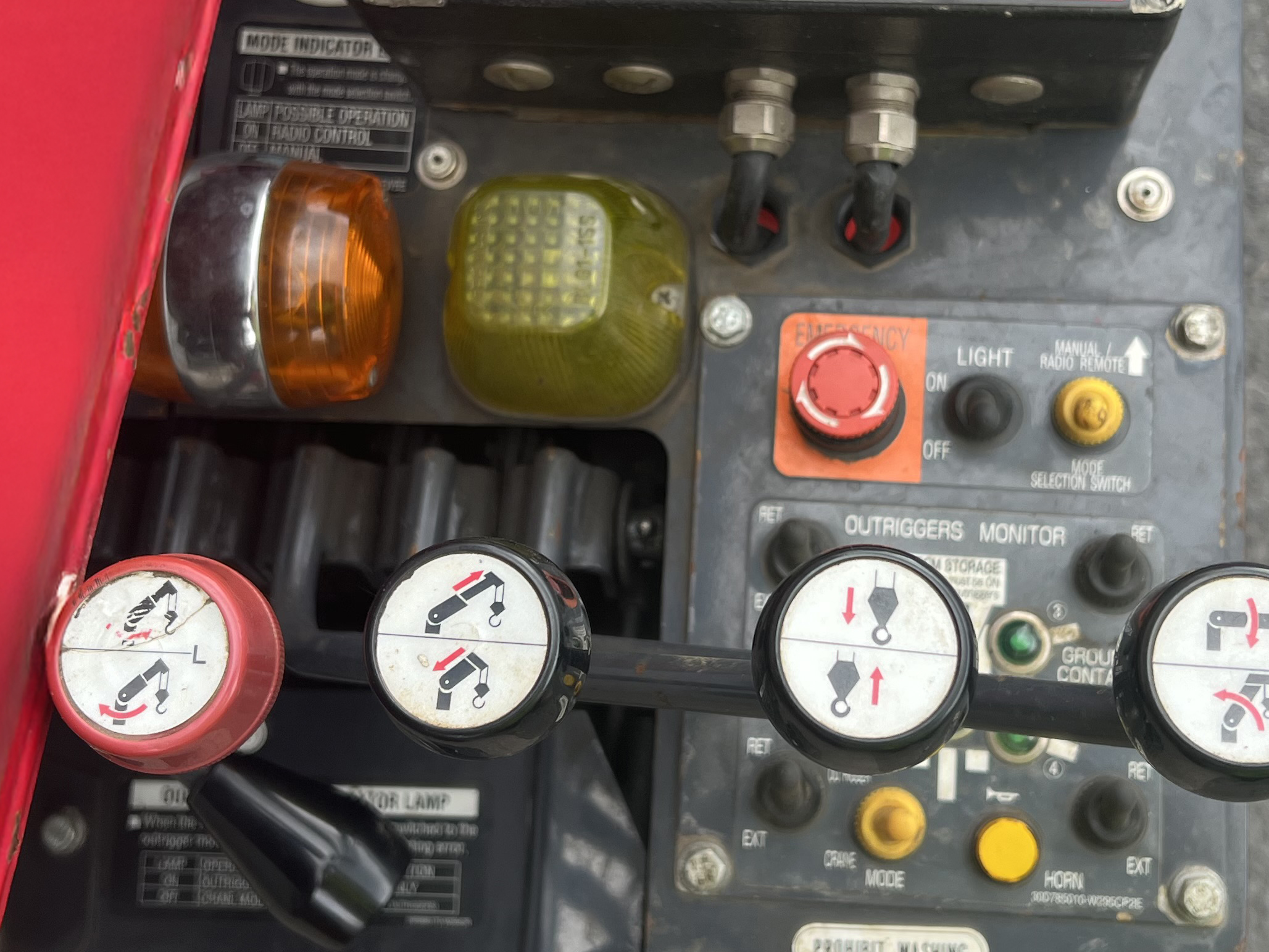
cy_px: 380
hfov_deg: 37.5
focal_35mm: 51
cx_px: 691
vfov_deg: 28.5
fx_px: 1870
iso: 50
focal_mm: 5.7
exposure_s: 1/404
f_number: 1.5
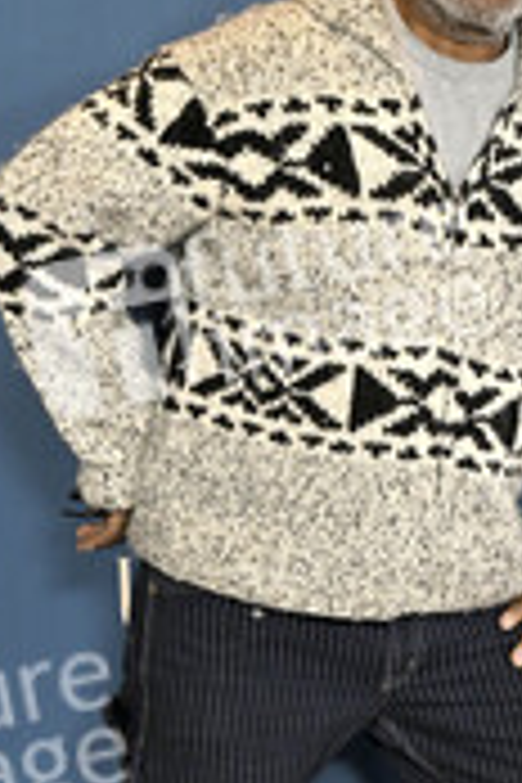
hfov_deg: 12.6
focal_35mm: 108
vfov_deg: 18.9
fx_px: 2349
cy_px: 536
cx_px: 387
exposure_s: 1/320
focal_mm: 47
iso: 2000
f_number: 5
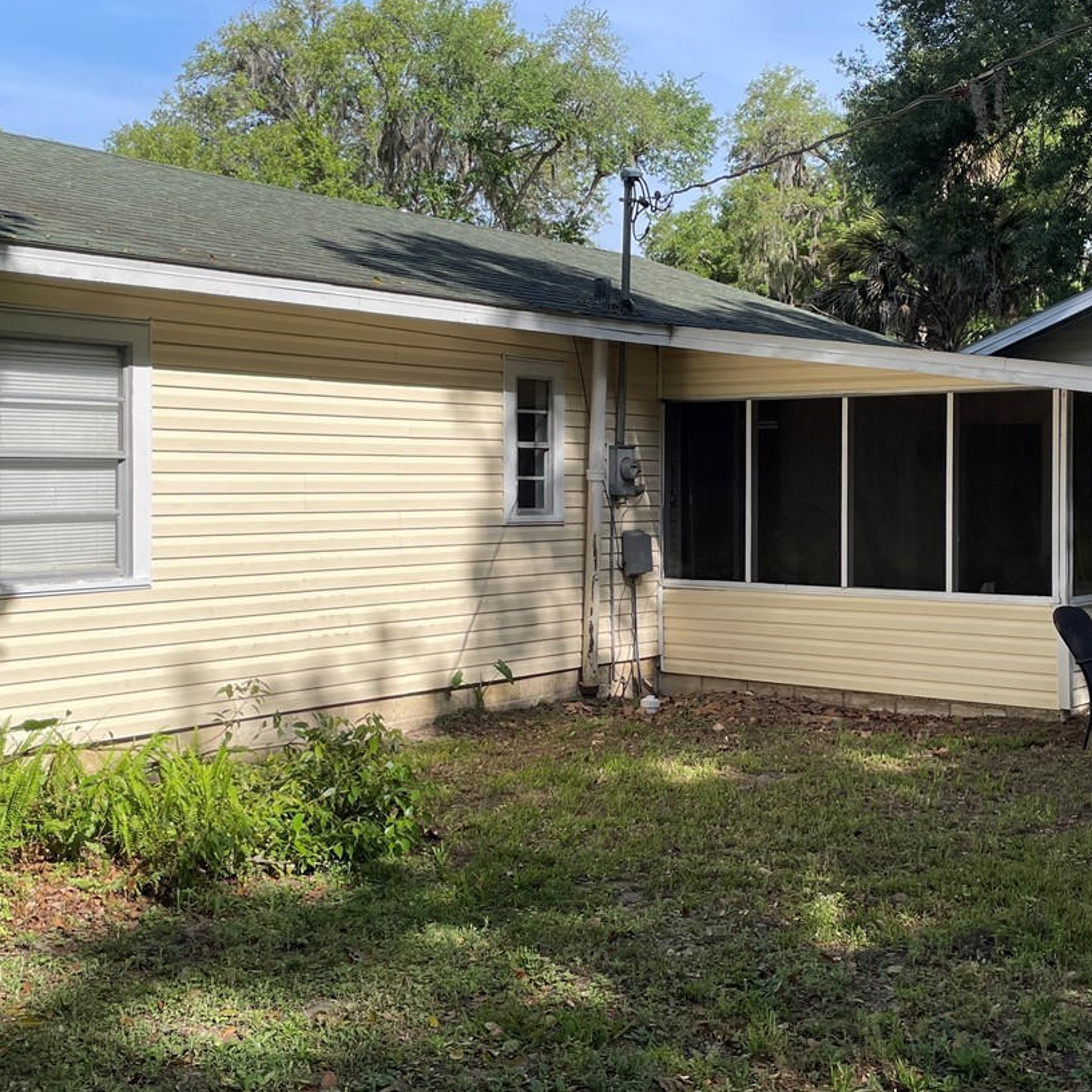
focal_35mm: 45
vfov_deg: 37.5
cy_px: 477
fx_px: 1606
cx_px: 660
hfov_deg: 37.4
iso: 32
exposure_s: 1/2681
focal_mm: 4.2
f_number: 1.6
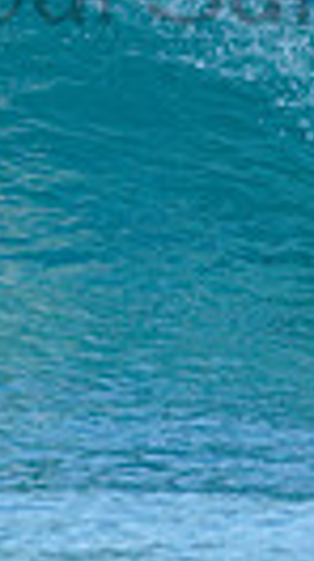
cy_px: -74
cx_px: 335
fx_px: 34235
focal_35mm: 2307
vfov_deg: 0.9
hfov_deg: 0.5
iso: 640
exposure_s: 1/2000
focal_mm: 500
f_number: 5.6
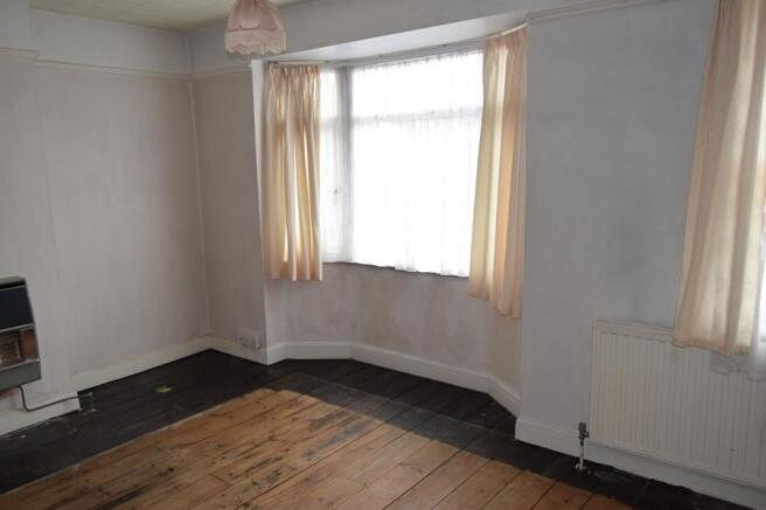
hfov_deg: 67.4
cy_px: 255
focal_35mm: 27
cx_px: 383
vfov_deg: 47.9
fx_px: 574
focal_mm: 18
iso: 800
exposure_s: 1/100
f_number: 5
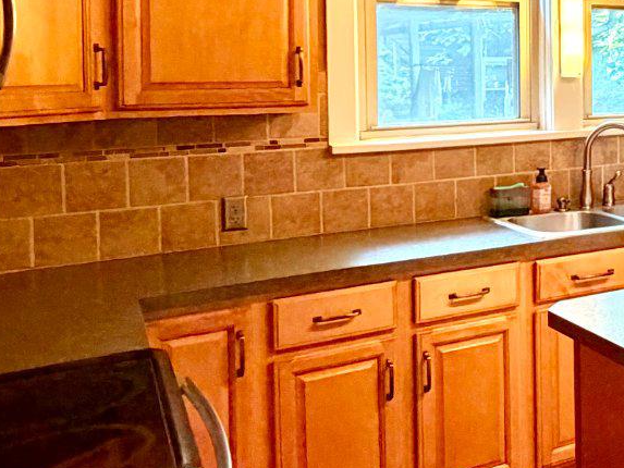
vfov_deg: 28.4
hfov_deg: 30.4
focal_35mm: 50
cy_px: 81
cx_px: 807
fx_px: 902
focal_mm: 2.22
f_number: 2.2
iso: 500
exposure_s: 1/60
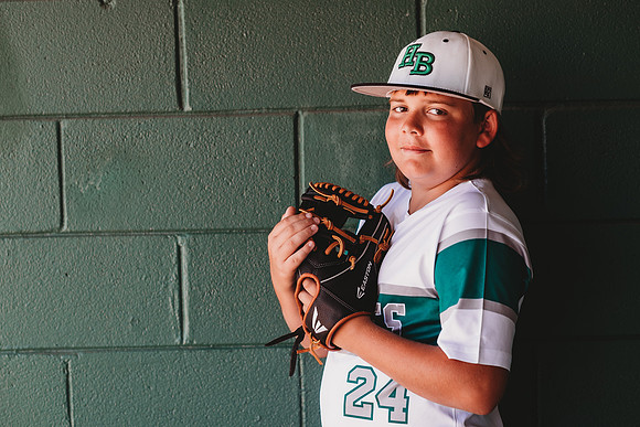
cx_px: 320
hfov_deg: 22.7
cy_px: 214
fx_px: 1596
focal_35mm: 90
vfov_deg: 15.2
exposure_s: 1/160
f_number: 2.8
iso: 100
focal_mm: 85
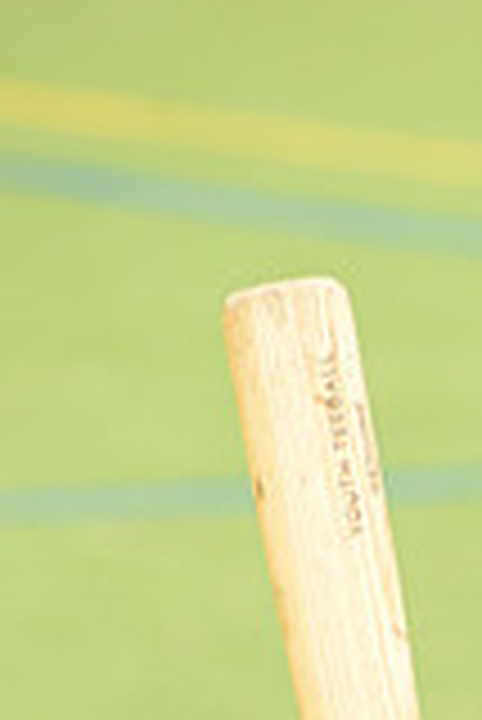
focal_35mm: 672
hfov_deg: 2.0
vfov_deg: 3.1
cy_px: 1206
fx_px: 13466
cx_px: 619
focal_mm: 185
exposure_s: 1/200
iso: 250
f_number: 8
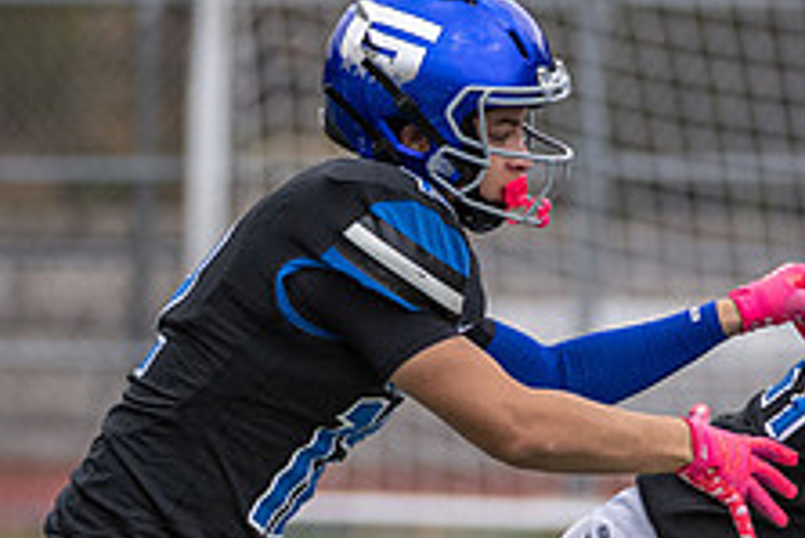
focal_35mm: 1213
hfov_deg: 1.7
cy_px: 778
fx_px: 27141
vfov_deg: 1.1
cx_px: 1215
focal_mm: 290
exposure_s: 1/1000
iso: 1400
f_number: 4
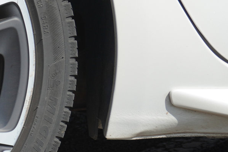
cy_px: 56
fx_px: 917
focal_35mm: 145
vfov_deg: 9.5
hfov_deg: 13.3
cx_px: -127
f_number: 5.6
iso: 100
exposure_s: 1/200
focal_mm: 29
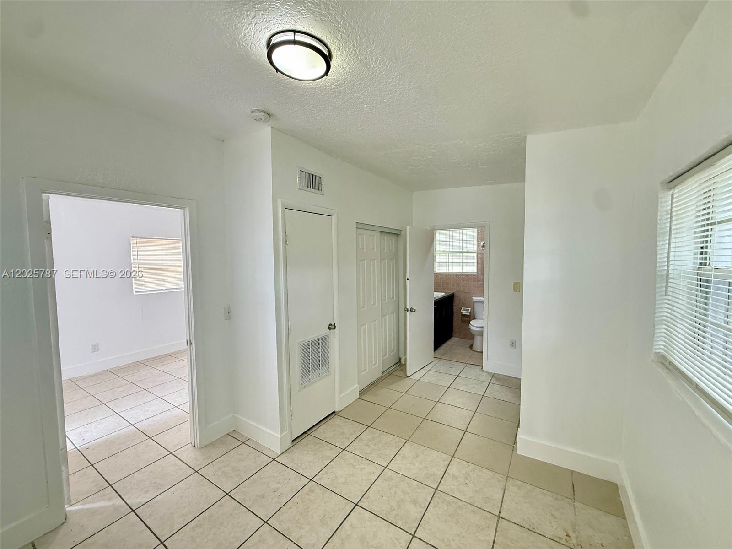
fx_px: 296
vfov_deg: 85.7
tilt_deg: -3.2
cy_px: 274
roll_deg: +0.8
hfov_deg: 102.1
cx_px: 366
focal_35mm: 14
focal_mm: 2.22
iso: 400
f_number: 2.2
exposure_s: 1/60
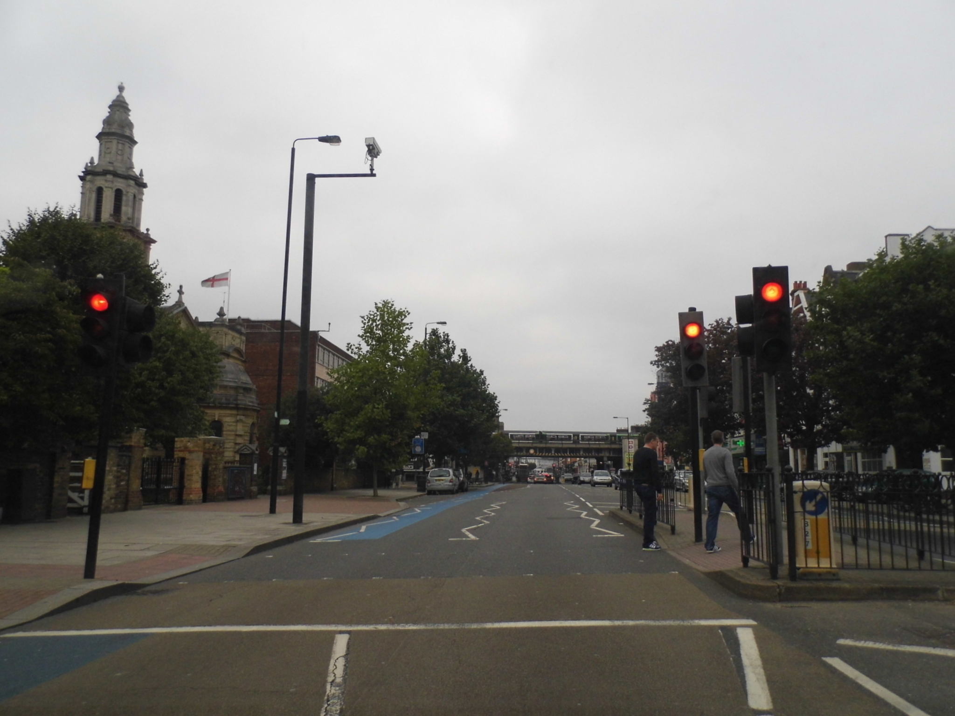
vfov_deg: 54.9
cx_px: 478
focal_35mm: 25
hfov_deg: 69.4
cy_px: 358
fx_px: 690
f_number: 3.1
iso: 100
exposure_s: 1/400
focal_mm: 4.5
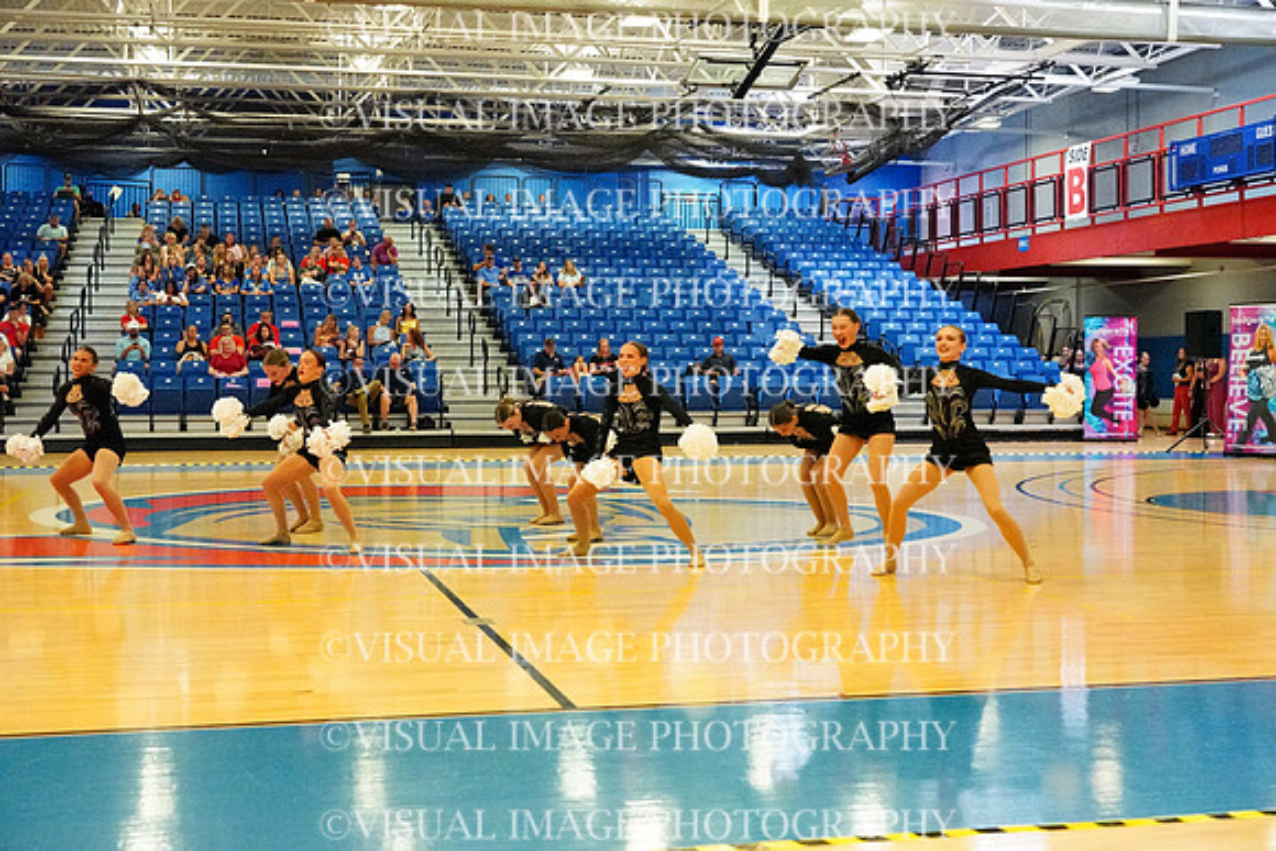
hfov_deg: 41.1
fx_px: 1702
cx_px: 638
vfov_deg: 28.1
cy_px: 426
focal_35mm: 48
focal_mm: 48
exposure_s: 1/1000
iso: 25600
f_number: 4
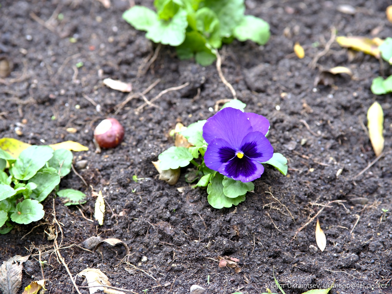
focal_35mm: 158
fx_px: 1789
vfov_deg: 9.4
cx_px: 196
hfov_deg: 12.5
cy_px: 147
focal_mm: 200
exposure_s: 1/8.5
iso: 100
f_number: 5.6
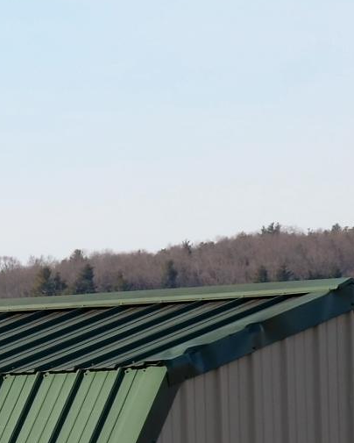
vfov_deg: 4.6
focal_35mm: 417
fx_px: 5461
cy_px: 664
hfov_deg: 3.7
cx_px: -264
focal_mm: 50
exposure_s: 1/200
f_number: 10
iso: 160
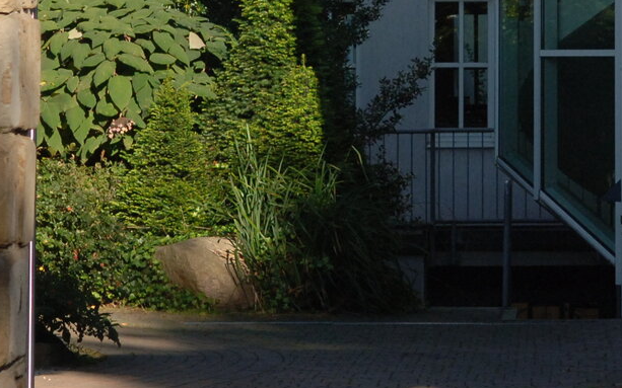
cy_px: -11
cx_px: 588
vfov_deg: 6.4
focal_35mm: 204
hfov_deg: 10.2
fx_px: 3458
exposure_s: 1/1250
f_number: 4
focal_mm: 40
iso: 400
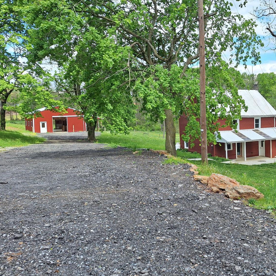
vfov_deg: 44.9
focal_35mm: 37
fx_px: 334
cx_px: 222
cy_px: 126
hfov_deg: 42.8
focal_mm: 5.54
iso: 40
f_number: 1.8
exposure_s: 1/1818
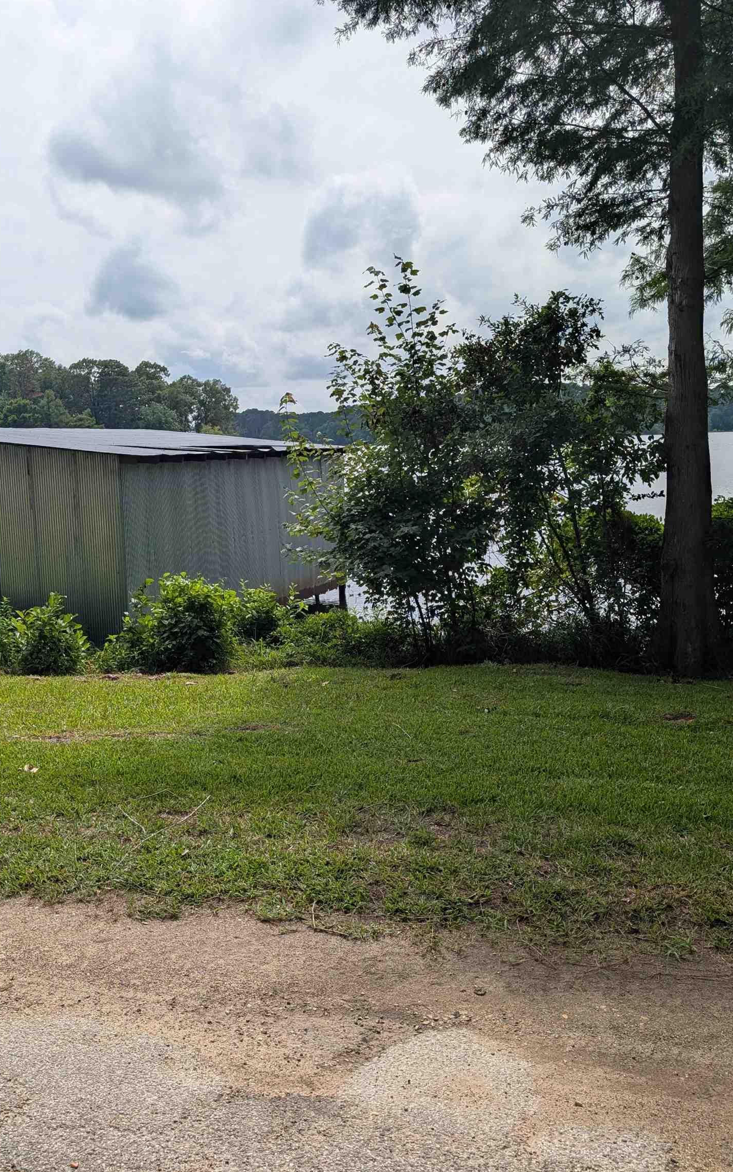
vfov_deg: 56.7
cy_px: 586
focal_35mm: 34
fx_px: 1087
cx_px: 293
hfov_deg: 37.1
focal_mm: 6.9
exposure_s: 1/1497
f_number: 1.68
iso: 21
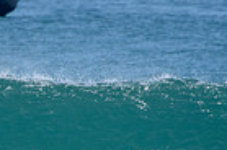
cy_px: 172
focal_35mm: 2092
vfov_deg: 0.7
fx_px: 13161
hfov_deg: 1.0
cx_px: -44
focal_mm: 500
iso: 250
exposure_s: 1/2500
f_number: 6.3
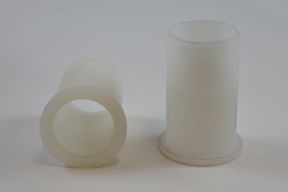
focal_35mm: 76
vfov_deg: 17.9
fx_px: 608
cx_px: 144
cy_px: 96
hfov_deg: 26.7
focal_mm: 28.2
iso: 400
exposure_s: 1/160
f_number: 5.6
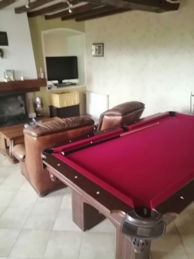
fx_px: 194
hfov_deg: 53.1
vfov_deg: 67.3
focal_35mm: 26
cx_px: 97
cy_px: 130
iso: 640
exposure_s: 1/20
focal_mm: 3.62
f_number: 1.8
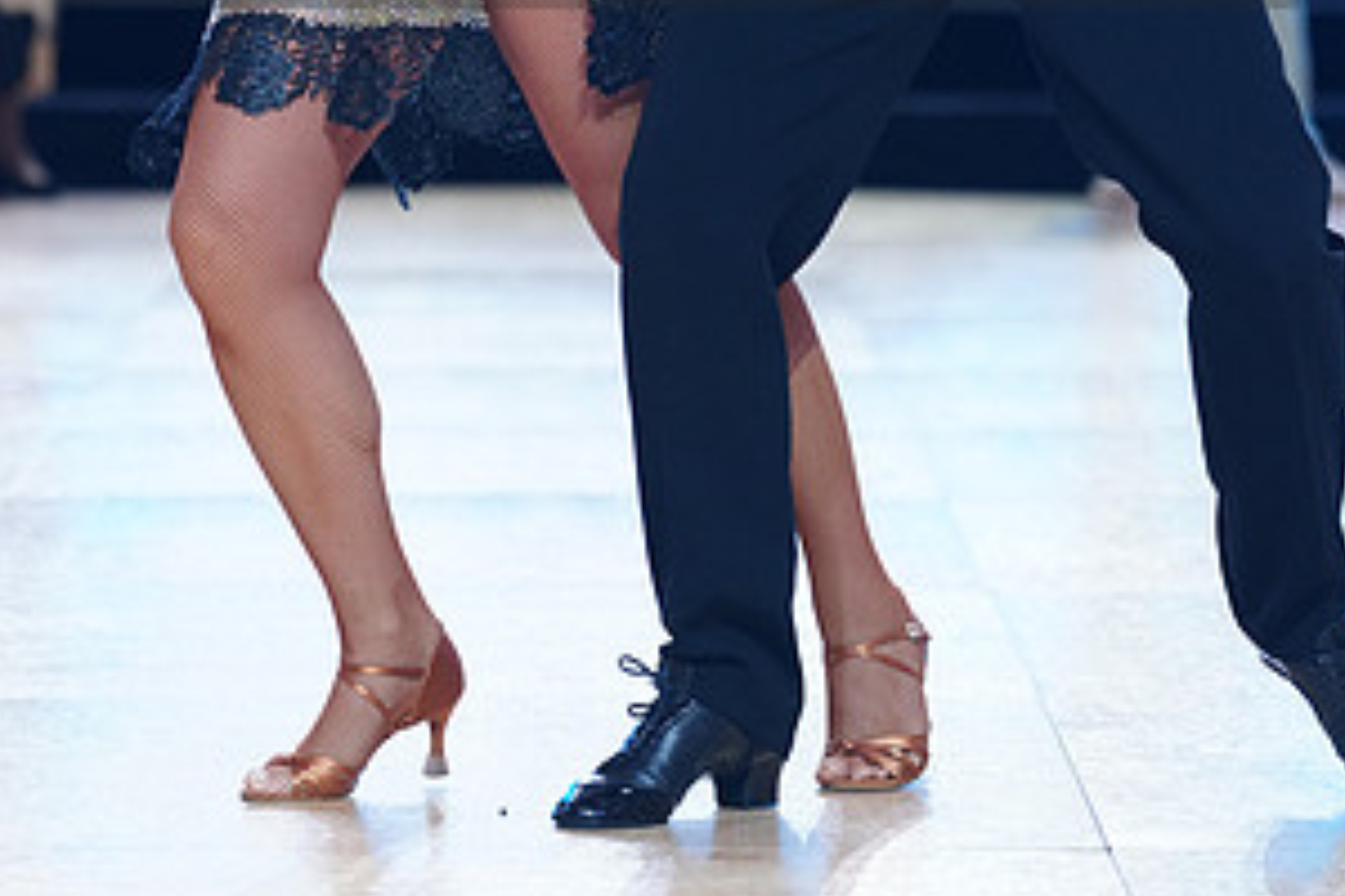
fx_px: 8891
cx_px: 684
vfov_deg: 5.7
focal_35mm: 238
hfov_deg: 8.7
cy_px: -139
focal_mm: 123
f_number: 2.8
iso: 2000
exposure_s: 1/500
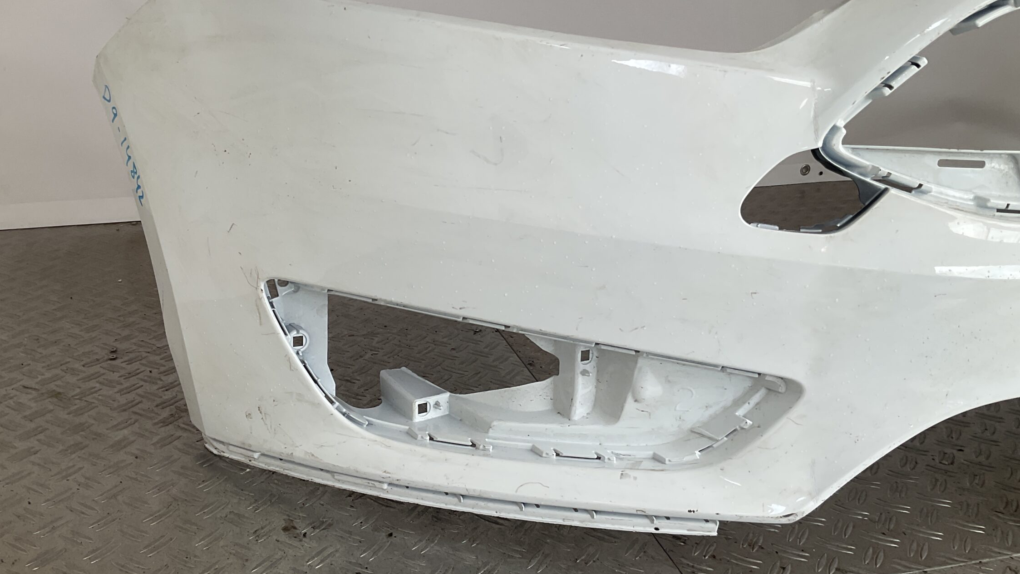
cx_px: 483
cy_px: 275
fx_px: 974
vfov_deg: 32.8
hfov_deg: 55.3
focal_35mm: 36
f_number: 1.8
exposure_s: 1/284
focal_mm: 3
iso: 16
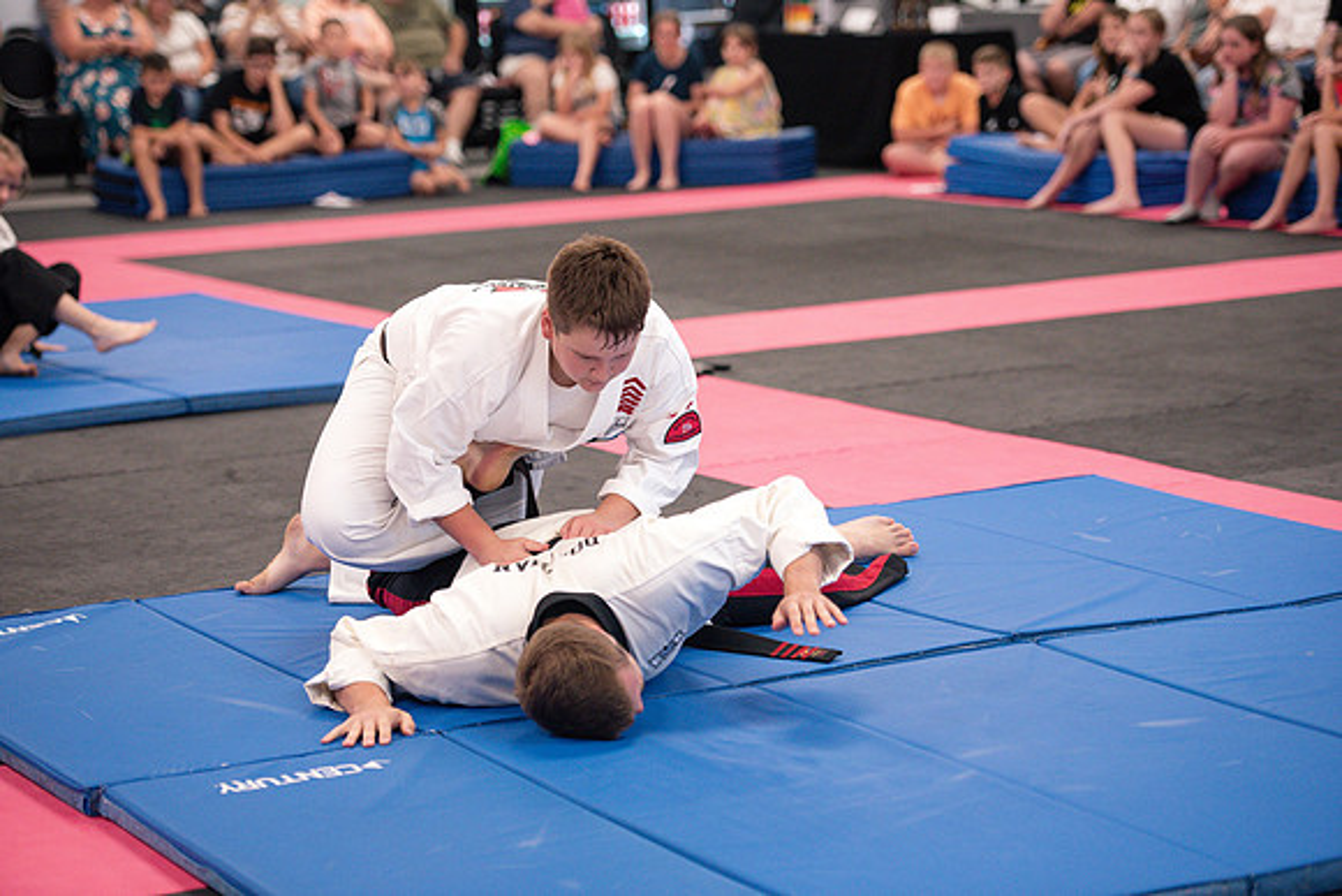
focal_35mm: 95
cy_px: 448
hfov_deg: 21.5
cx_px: 671
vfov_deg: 14.4
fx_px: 3542
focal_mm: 95
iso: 1600
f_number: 2.8
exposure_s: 1/400
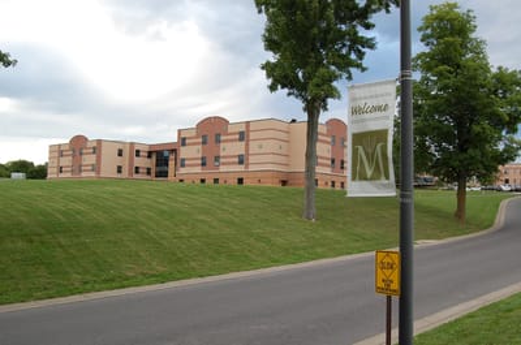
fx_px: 477
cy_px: 172
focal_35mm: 33
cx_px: 260
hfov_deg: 57.3
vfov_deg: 39.8
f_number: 9
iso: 400
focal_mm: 22
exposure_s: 1/100
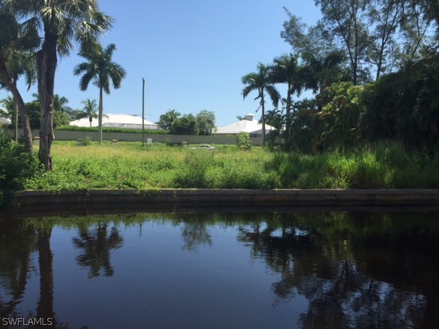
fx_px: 368
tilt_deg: -3.7
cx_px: 220
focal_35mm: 29
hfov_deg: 61.7
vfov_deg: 48.2
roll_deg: -2.6
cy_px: 164
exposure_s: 1/1980
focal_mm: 4.15
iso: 32
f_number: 2.2
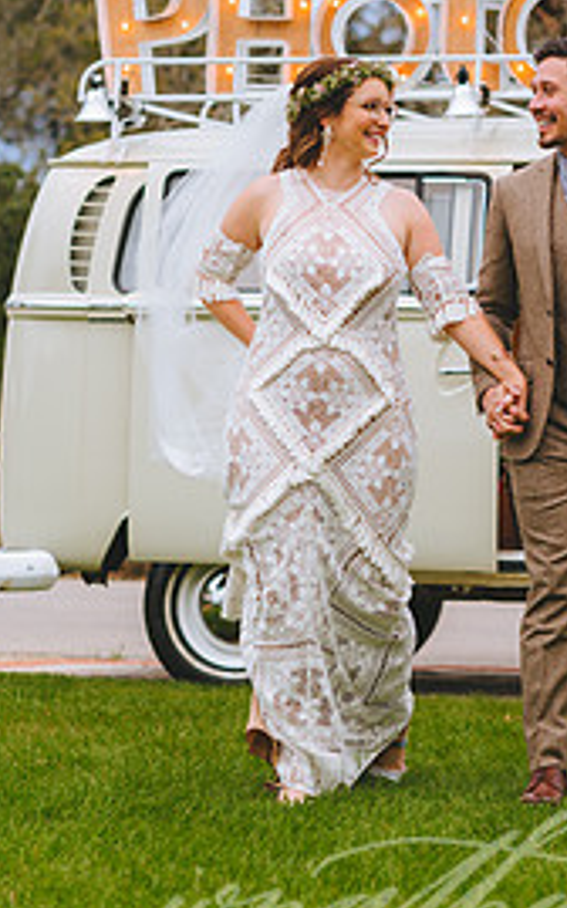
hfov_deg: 9.0
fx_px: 3587
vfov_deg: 14.4
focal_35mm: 145
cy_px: 287
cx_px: 484
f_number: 2.8
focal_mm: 85
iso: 160
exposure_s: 1/250
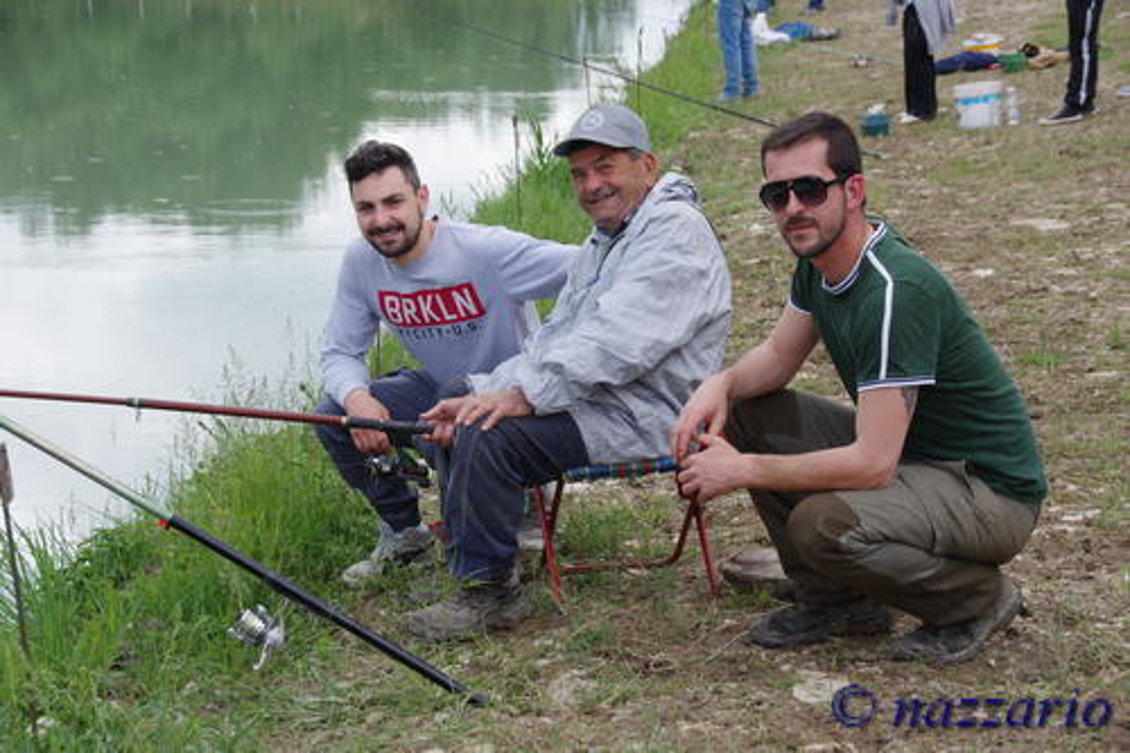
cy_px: 376
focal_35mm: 90
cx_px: 565
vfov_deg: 15.2
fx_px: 2824
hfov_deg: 22.6
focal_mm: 60
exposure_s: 1/320
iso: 640
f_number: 8
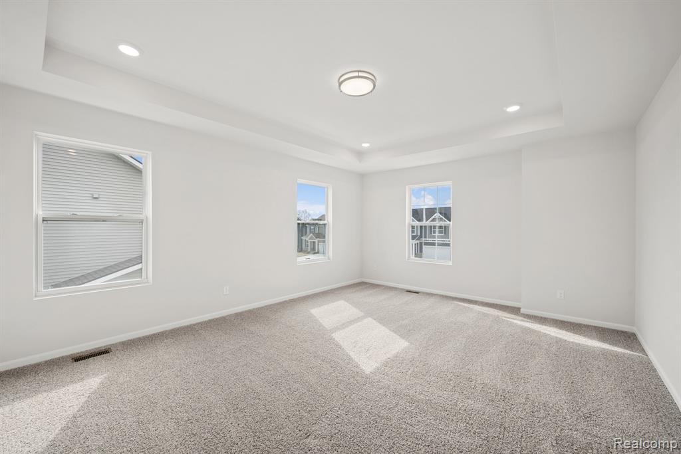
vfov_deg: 81.2
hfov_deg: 104.2
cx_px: 340
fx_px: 265
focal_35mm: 14
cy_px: 227
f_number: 9
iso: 64
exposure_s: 1/5
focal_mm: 14
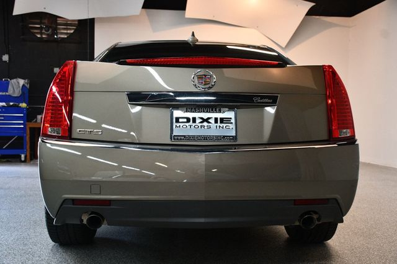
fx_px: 430
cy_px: 132
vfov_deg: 34.2
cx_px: 198
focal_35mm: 39
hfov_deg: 49.6
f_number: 3.8
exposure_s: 1/125
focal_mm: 26
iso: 1400
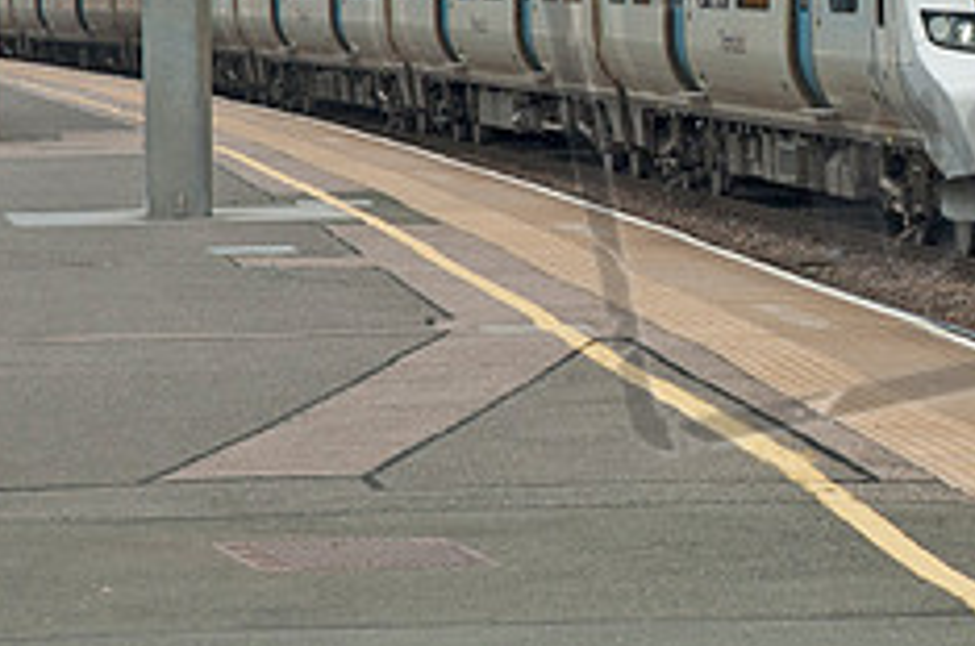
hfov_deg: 9.8
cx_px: 1088
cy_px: -27
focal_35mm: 208
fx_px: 5622
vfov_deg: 6.5
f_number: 5.6
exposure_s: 1/500
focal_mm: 56
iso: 400
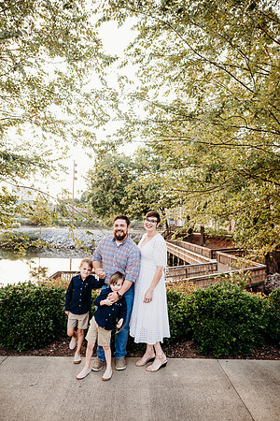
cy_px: 210
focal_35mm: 24
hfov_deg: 53.1
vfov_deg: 73.7
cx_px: 140
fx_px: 280
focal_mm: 24
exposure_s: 1/200
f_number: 3.2
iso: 320
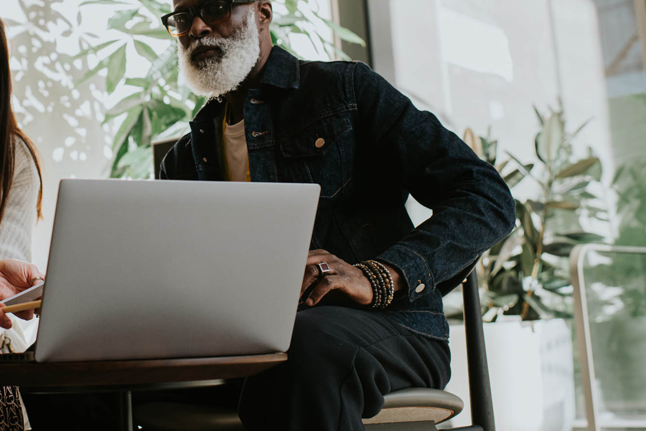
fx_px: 1184
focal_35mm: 66
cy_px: 88
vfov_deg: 20.4
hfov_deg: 29.9
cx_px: 144
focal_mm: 35
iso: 320
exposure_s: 1/320
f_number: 3.5
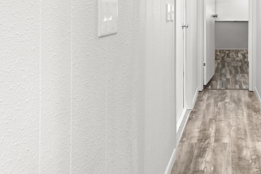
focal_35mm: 31
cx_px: 225
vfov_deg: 38.8
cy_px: 11
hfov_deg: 54.1
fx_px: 225
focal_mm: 10
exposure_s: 1
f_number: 9
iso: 200
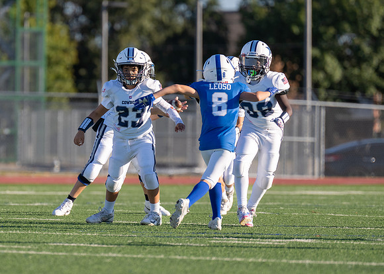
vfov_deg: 3.1
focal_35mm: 470
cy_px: 147
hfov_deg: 4.3
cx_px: 111
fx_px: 5130
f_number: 4
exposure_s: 1/1600
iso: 200
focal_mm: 280
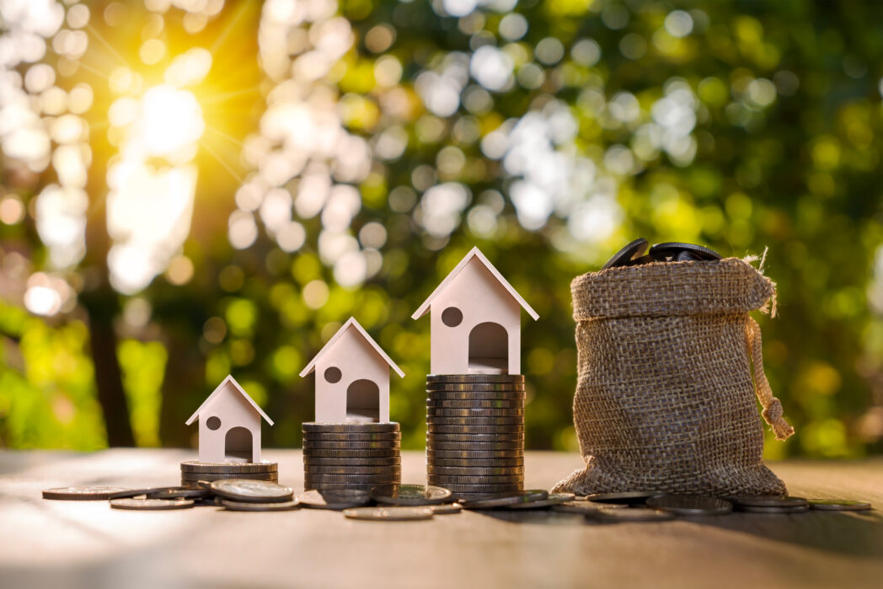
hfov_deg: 39.6
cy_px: 294
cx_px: 442
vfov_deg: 27.0
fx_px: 1226
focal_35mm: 50
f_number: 6.3
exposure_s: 1/80
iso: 100
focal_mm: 50
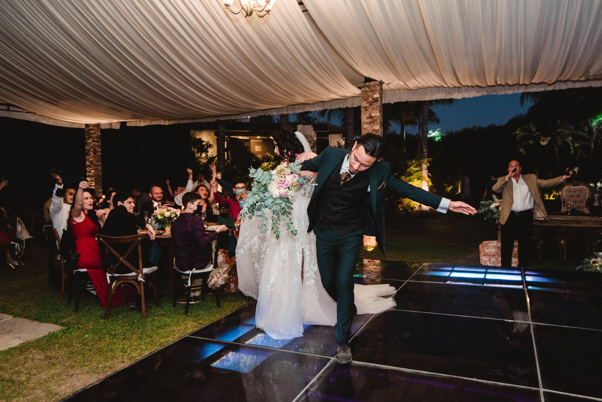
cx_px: 301
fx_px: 468
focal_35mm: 28
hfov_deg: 65.5
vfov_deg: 46.4
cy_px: 201
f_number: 4
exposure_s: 1/125
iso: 1250
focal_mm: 28
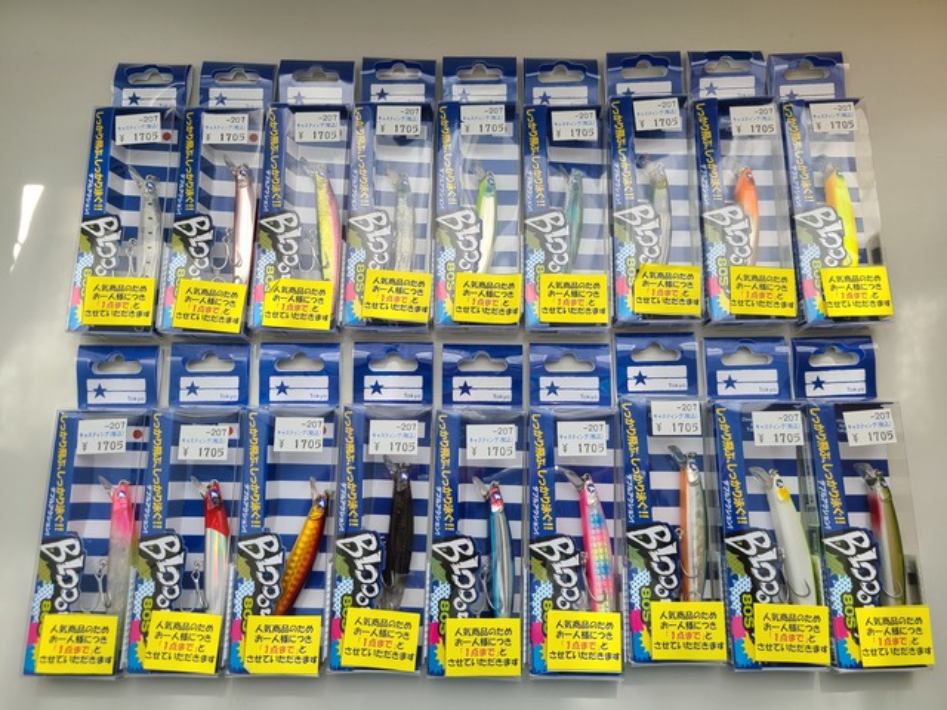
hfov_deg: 67.3
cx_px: 474
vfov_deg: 53.1
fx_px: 711
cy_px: 355
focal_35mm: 26
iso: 40
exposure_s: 1/245
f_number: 1.8
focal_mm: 5.4
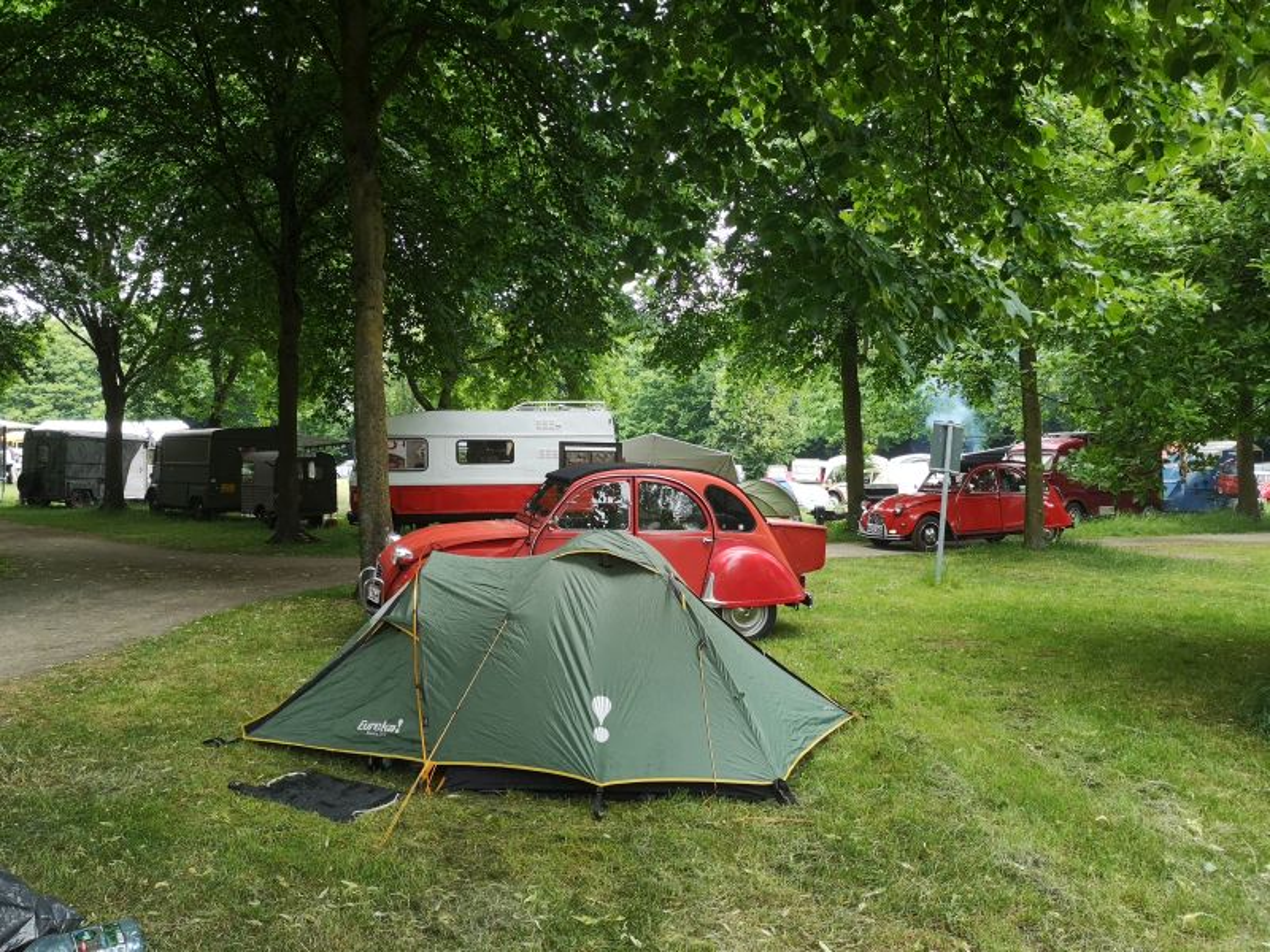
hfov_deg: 65.3
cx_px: 635
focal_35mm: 27
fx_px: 991
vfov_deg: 51.4
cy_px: 476
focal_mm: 5.58
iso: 400
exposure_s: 1/900
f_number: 1.8
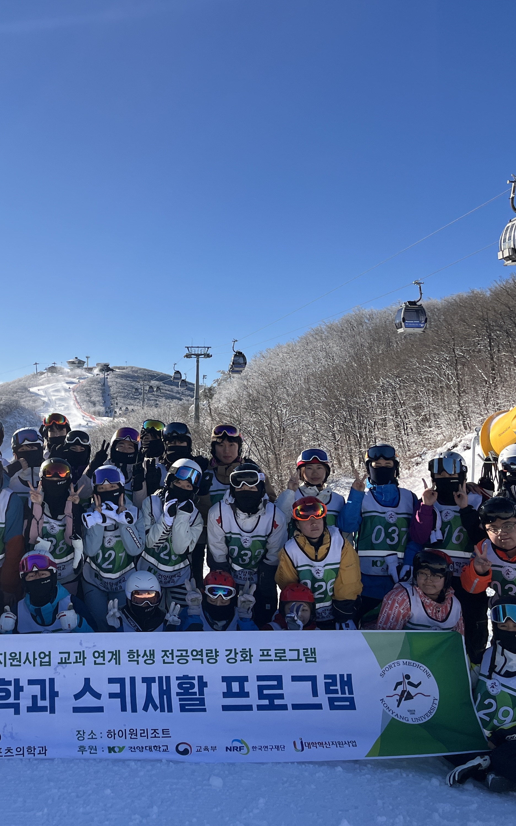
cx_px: 58
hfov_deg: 32.8
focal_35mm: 37
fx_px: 832
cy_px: 411
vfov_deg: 52.7
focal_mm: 5.1
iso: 50
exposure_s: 1/4651
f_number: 1.6
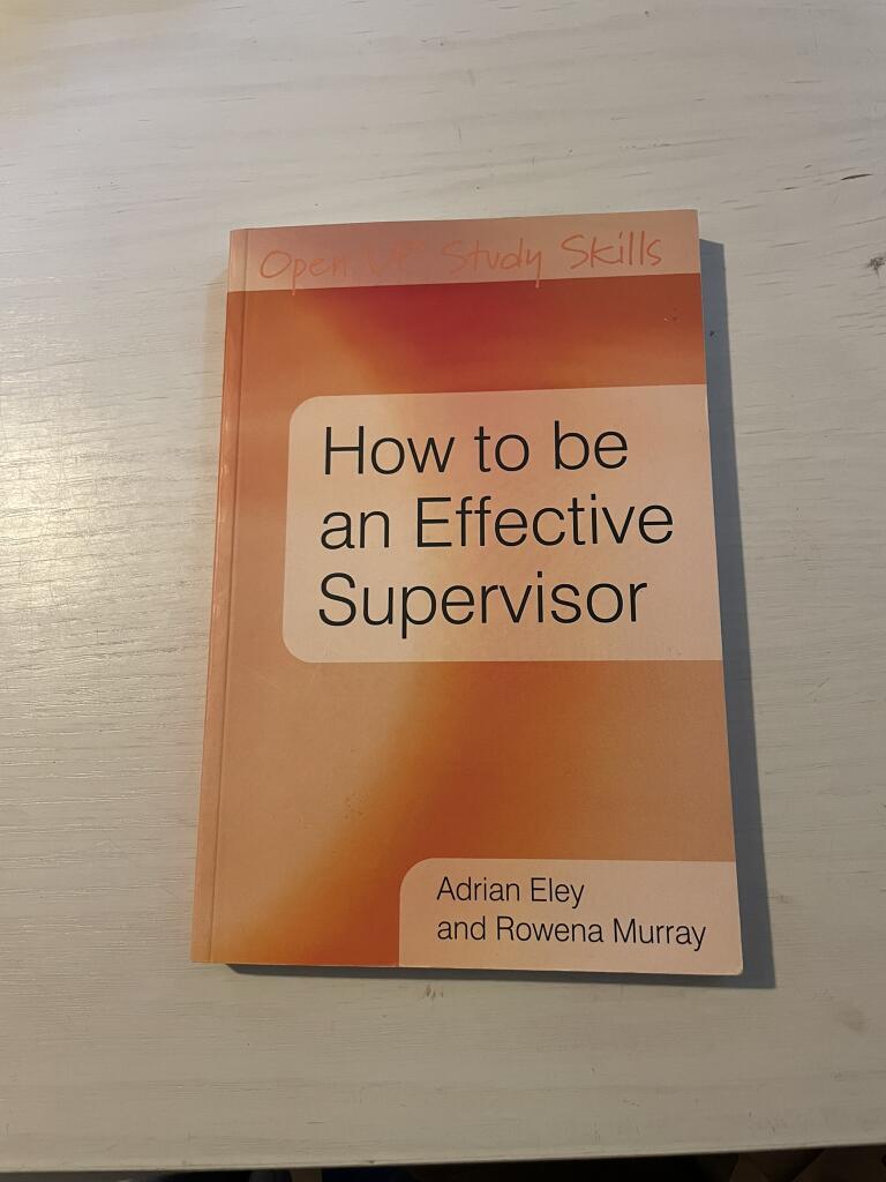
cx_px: 443
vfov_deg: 67.3
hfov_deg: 53.1
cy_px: 591
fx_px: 887
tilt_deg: -77.9
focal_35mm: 26
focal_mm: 4.2
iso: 200
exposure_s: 1/50
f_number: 1.6
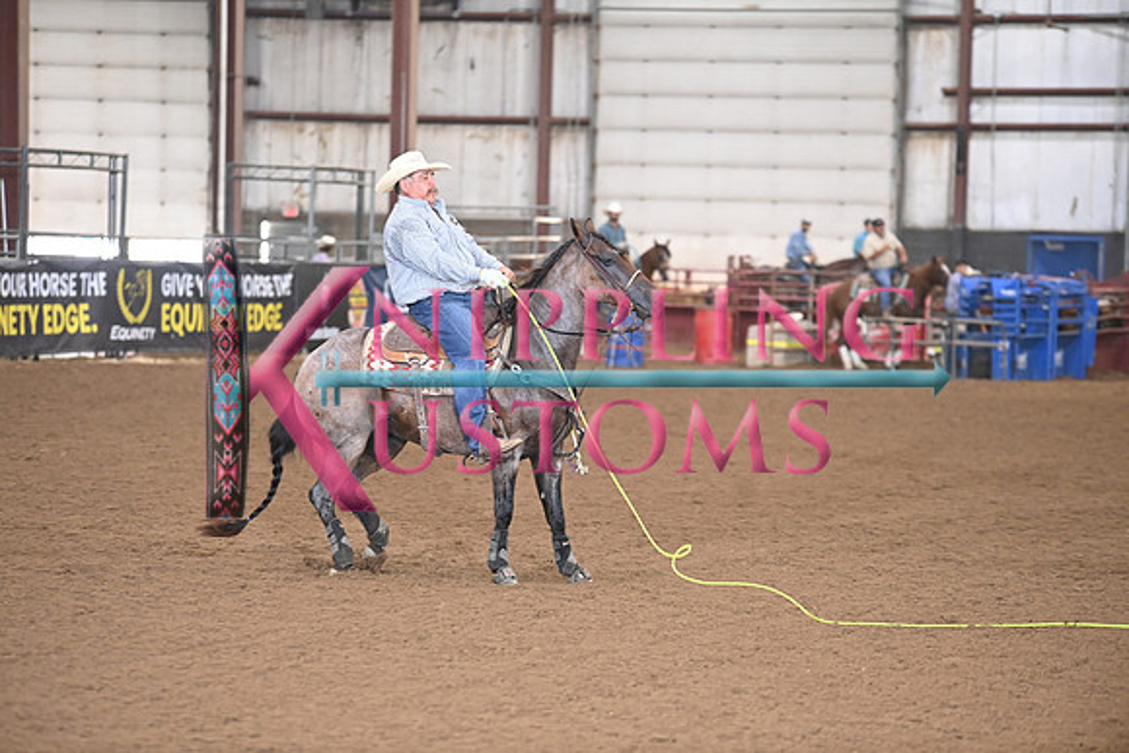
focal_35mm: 175
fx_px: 5489
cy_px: 376
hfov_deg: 11.7
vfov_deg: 7.9
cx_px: 564
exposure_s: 1/250
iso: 2500
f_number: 3.2
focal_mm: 175
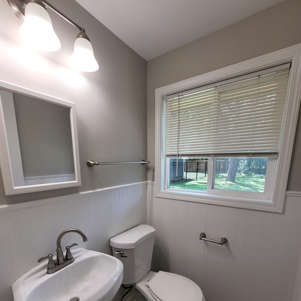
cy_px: 195
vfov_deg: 85.1
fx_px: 157
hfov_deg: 87.4
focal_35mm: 16
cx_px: 147
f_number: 2.2
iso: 40
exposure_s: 1/60
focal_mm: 1.74
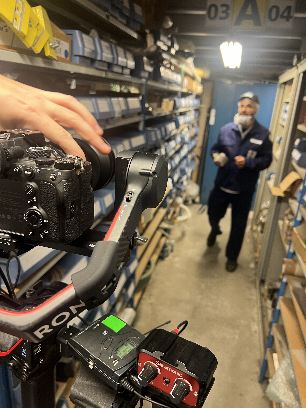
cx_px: 153
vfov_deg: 67.3
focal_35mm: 26
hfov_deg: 53.1
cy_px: 204
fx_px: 306
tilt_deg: -19.4
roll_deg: -2.6
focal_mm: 5.7
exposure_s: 1/50
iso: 80
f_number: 1.5
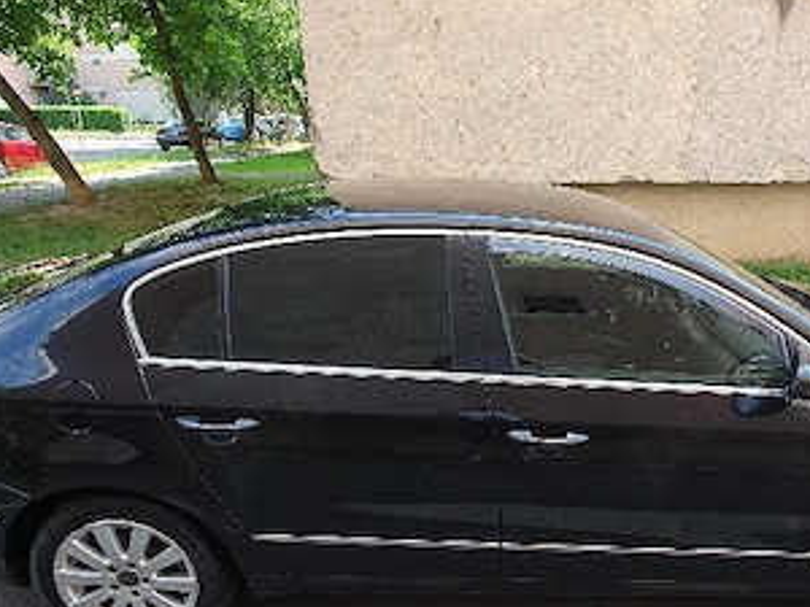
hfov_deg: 66.6
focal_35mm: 26
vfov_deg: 52.8
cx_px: 491
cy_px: 359
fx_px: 608
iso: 50
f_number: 2.2
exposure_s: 1/115
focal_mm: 1.8
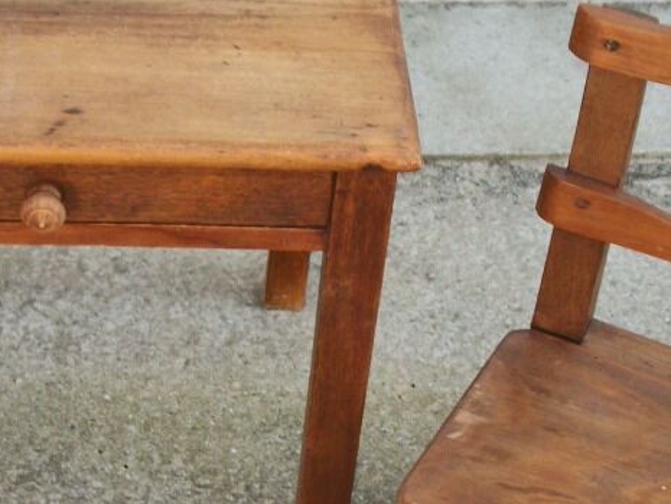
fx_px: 1706
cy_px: 380
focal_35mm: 88
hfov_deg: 22.1
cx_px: 198
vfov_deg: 16.7
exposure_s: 1/200
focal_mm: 5.7
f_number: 2.9
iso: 80
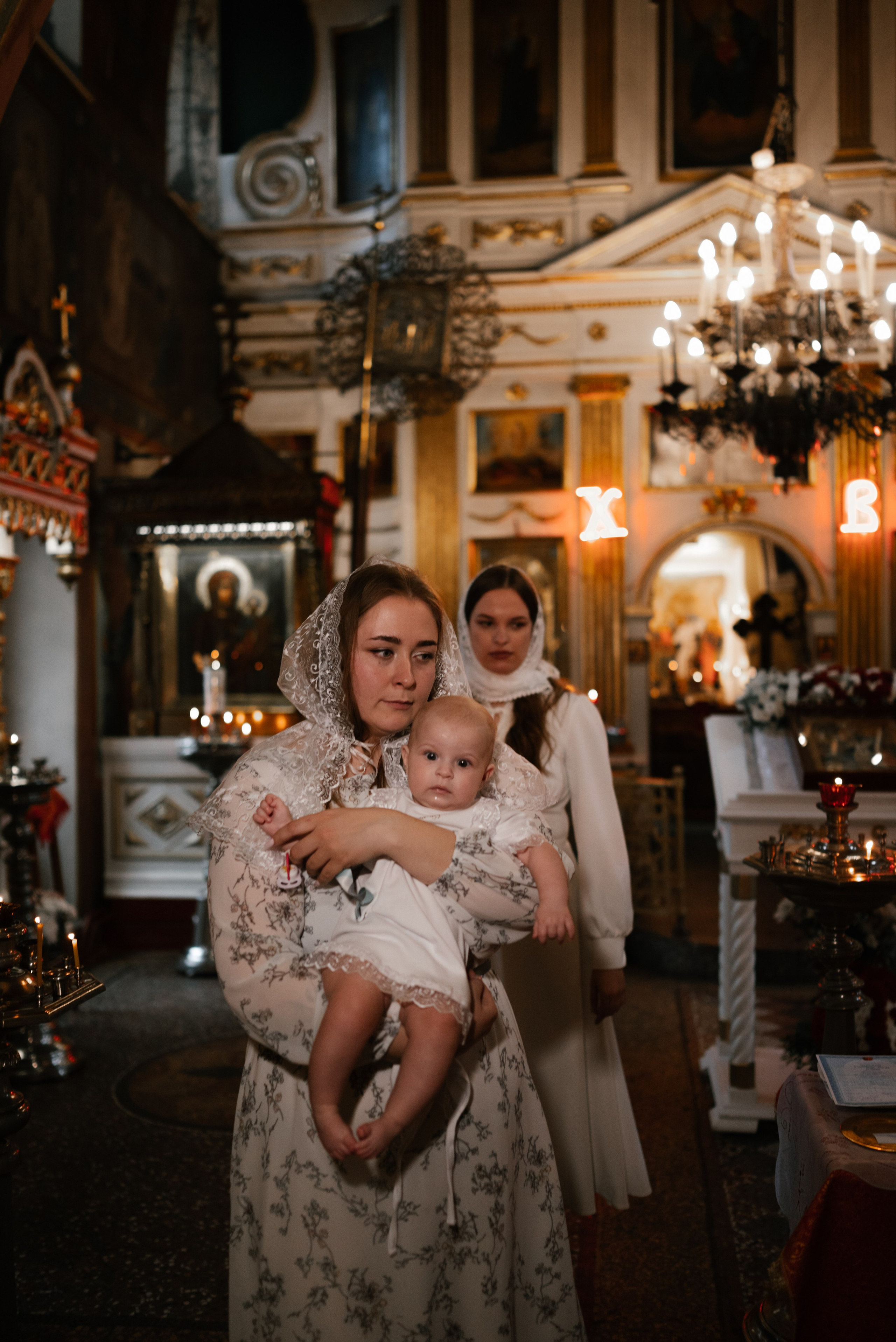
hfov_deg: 37.9
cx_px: 448
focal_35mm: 35
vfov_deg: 54.4
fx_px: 1305
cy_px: 671
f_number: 1.8
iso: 800
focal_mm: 35
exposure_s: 1/250
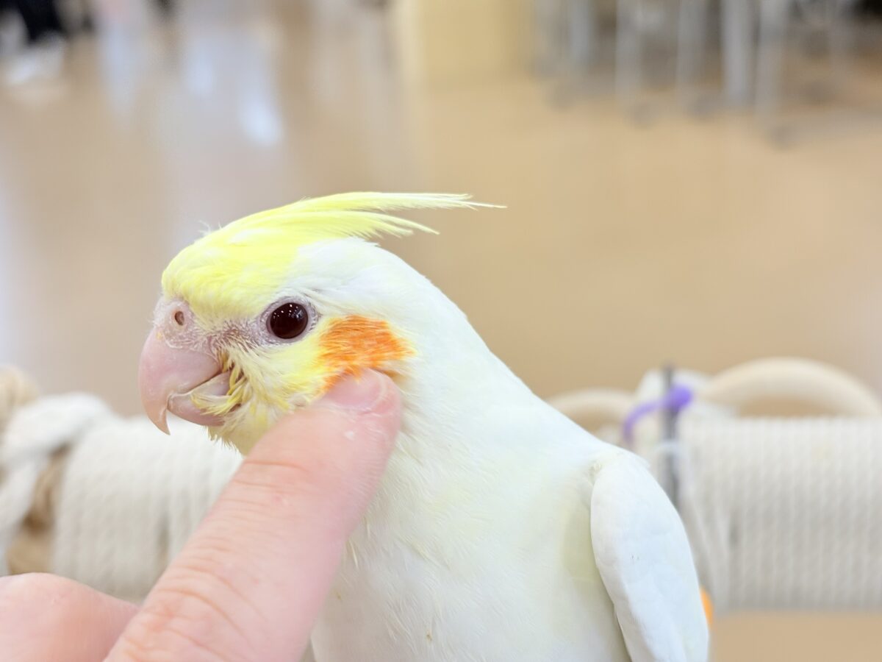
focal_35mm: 52
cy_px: 331
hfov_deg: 36.8
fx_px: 1325
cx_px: 441
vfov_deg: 28.0
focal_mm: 5.96
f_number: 1.6
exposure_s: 1/50
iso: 32
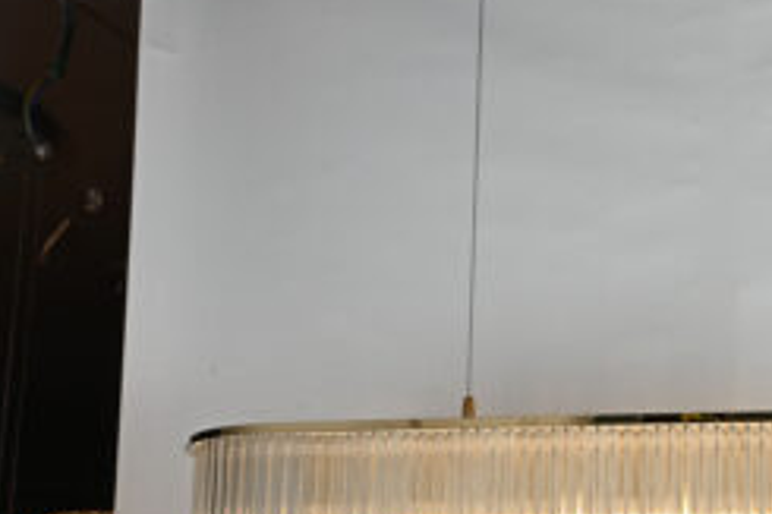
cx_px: 815
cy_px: 230
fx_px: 2100
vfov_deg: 13.9
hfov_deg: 20.0
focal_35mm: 98
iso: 160
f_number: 16
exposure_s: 1/13
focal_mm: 40
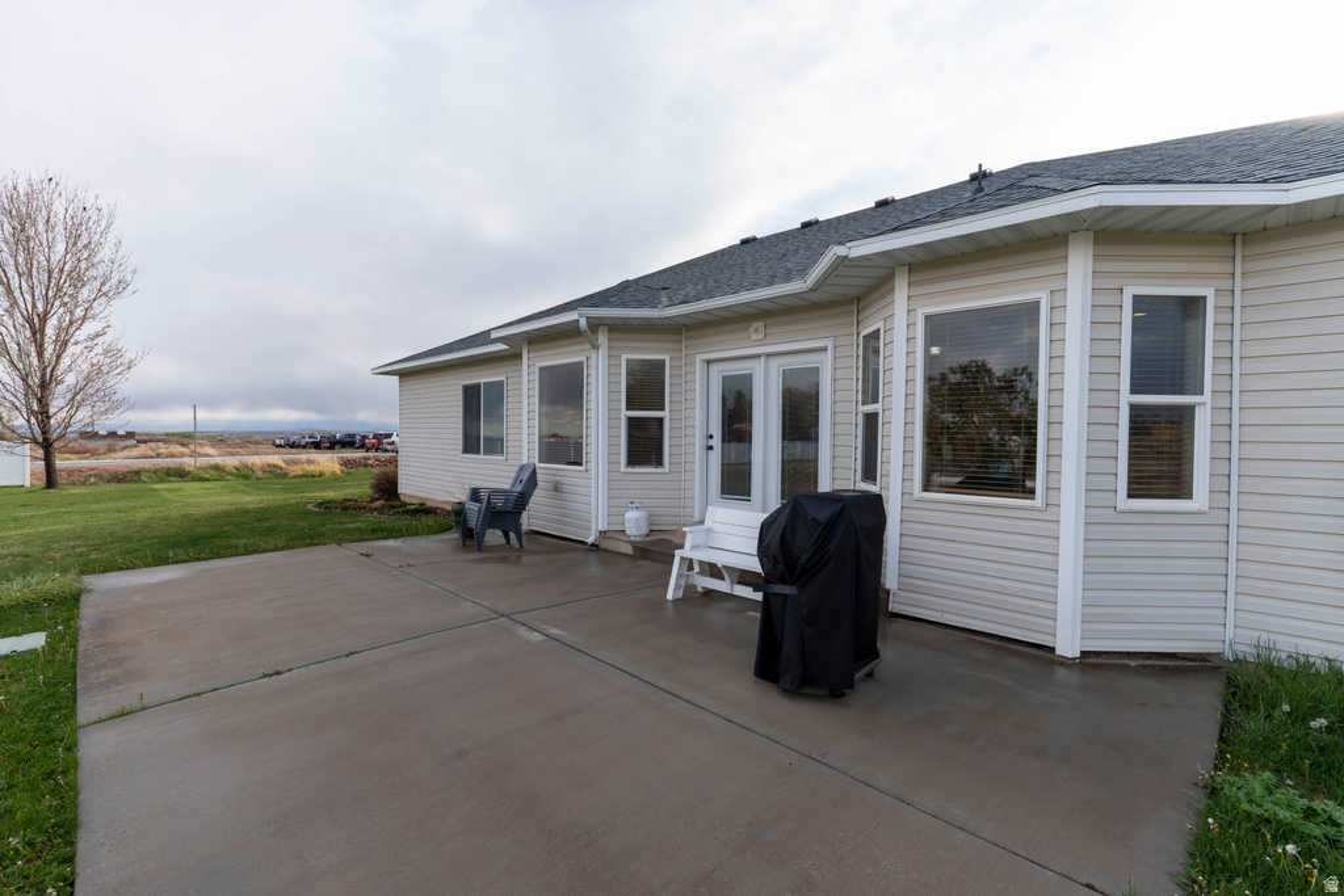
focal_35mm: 16
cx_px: 672
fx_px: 597
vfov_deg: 73.8
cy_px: 448
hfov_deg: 96.7
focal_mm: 16
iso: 100
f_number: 8
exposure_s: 1/100
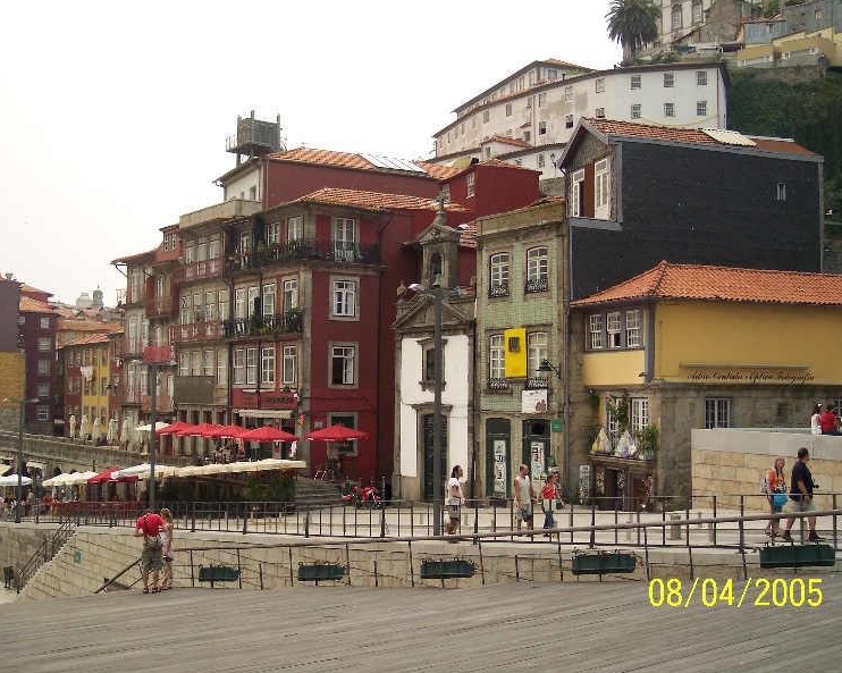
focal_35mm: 40
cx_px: 415
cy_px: 337
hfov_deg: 45.8
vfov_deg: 37.3
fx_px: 996
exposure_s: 1/500
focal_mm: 8
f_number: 2.8
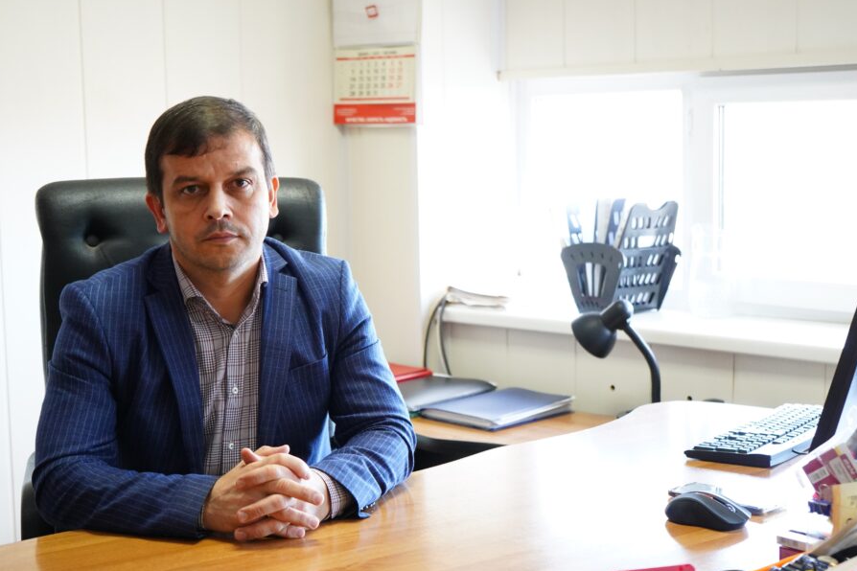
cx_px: 445
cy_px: 319
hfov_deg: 36.2
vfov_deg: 24.6
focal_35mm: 55
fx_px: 1309
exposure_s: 1/160
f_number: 4.5
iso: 5000
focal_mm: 48
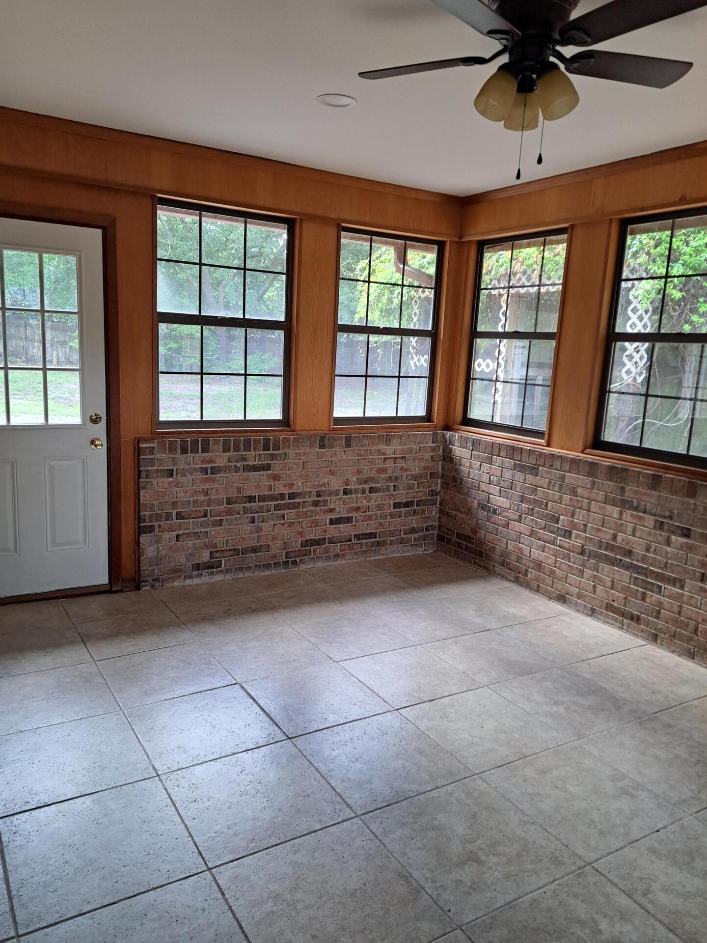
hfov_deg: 54.9
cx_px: 340
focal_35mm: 25
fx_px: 681
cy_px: 468
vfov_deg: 69.4
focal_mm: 5.23
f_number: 1.8
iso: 125
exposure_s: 1/60
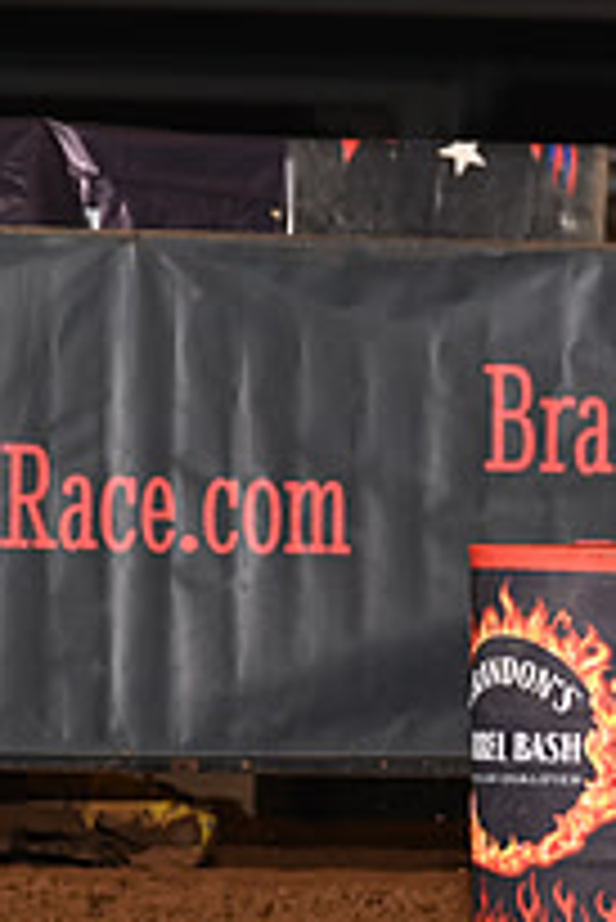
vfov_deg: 2.5
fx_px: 21010
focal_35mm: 820
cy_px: 528
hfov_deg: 1.7
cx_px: 1259
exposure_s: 1/250
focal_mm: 290
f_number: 5.6
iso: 1000
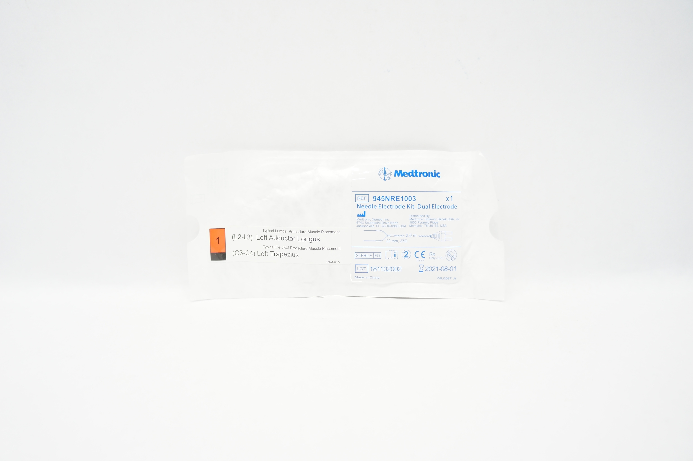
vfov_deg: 47.8
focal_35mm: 27
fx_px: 519
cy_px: 230
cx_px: 346
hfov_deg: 67.4
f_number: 3.5
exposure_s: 1/80
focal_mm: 18
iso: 400
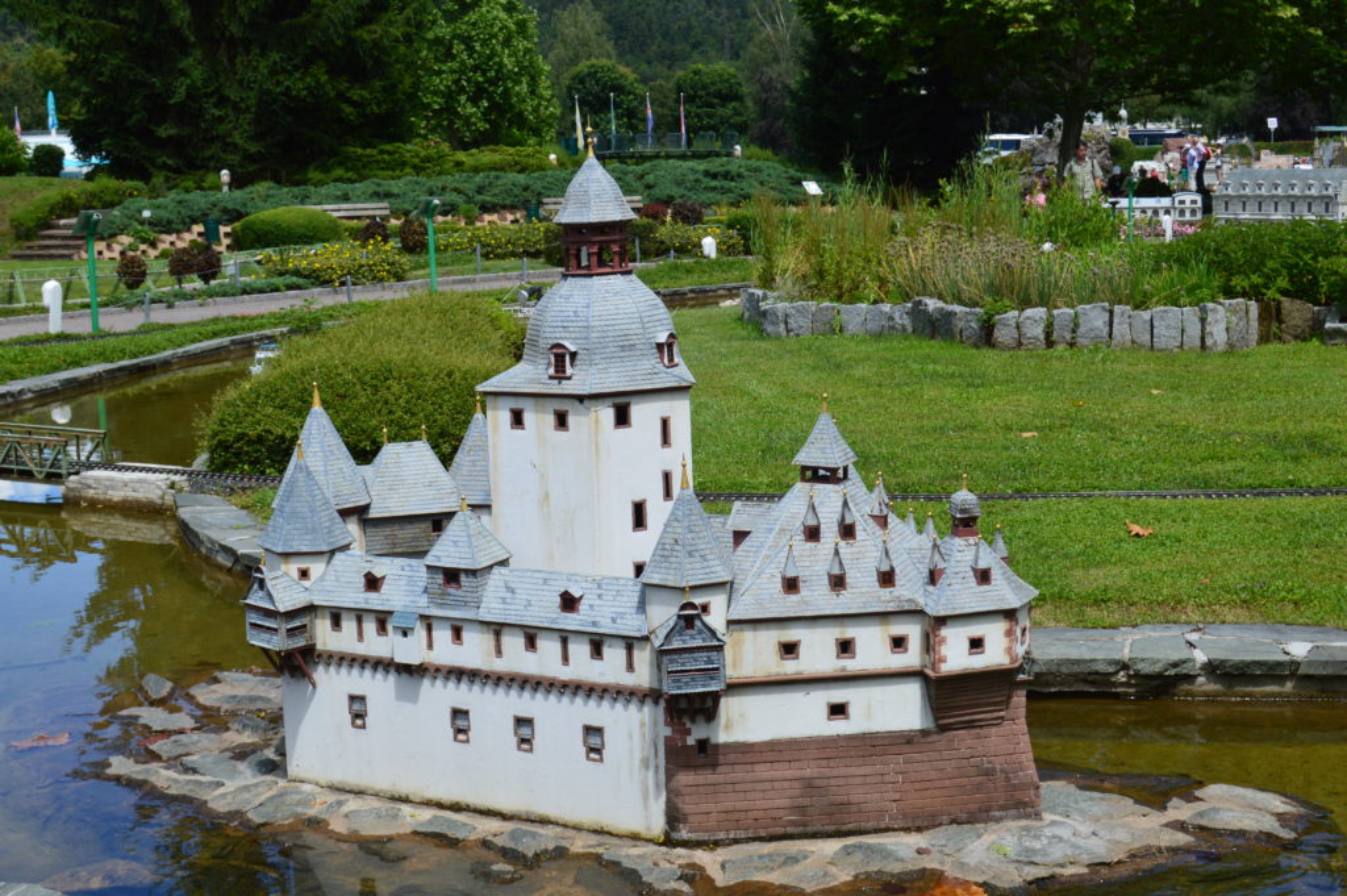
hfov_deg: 41.1
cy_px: 448
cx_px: 674
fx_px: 1795
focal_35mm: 48
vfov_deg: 28.0
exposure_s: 1/400
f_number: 11
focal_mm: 32
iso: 400
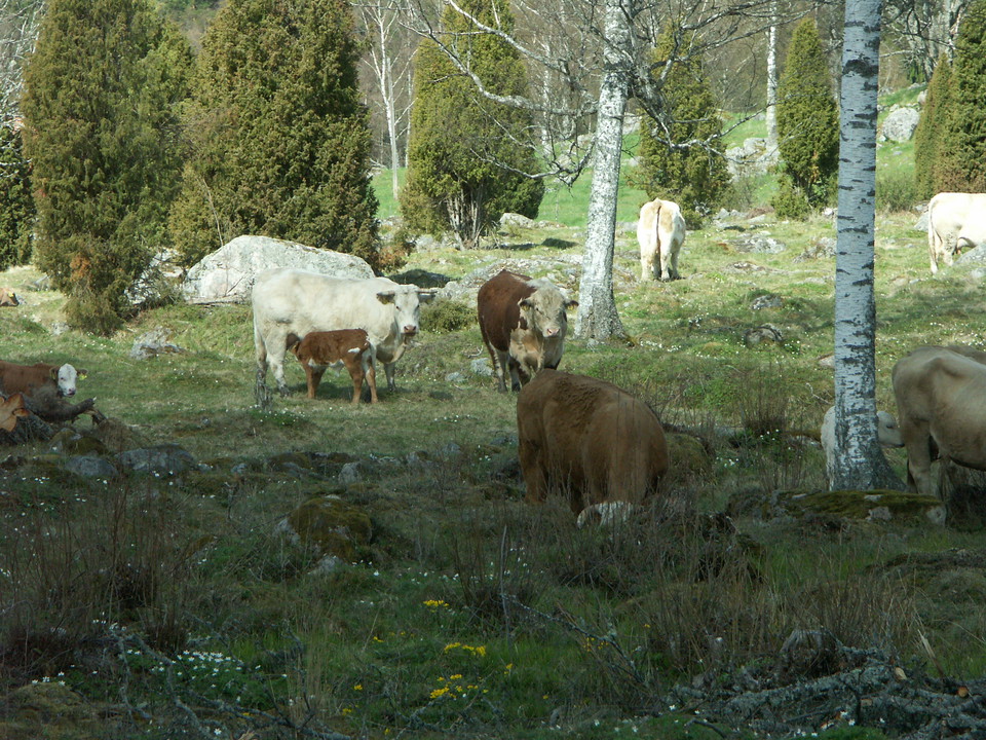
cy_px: 370
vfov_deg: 7.4
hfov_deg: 9.9
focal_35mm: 200
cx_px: 493
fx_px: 5697
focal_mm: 50.8
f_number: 5
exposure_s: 1/800
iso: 200
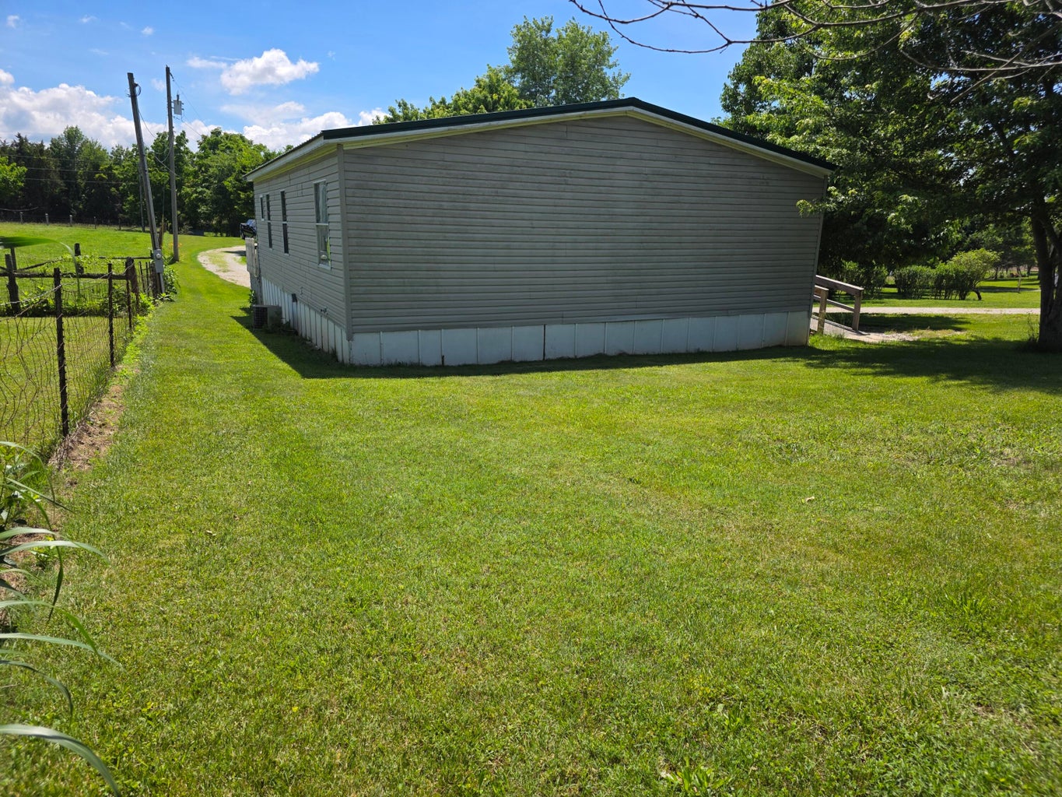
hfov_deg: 73.9
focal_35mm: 23
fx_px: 706
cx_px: 531
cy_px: 398
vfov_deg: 58.9
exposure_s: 1/4539
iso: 80
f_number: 1.7
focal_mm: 6.3
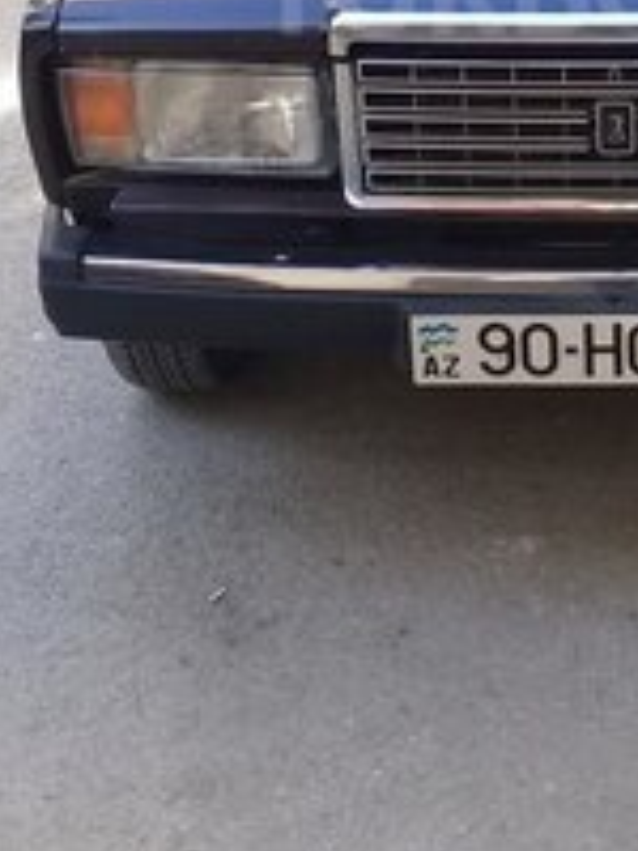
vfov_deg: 24.1
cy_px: -13
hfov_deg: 18.8
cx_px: 583
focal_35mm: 77
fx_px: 1892
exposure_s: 1/60
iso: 50
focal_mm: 3.3
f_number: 2.2
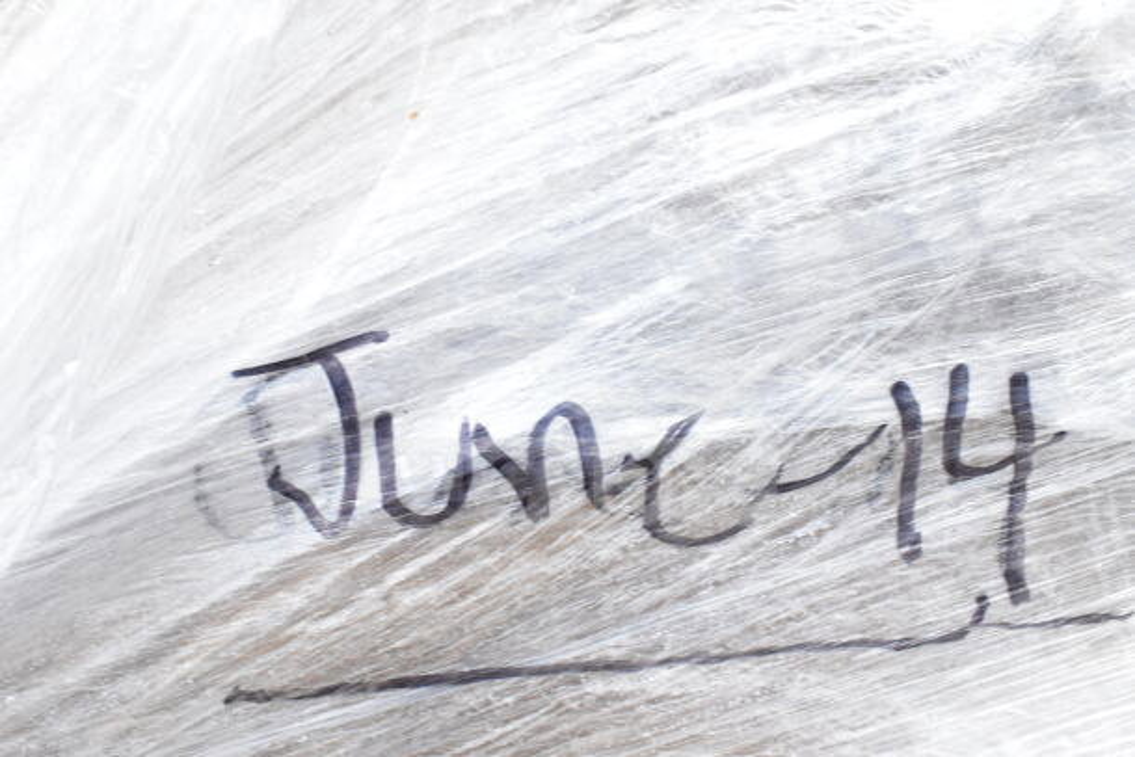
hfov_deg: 47.9
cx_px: 568
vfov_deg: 33.0
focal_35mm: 40
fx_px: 1277
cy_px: 378
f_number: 11
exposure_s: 1/500
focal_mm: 27
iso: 1600
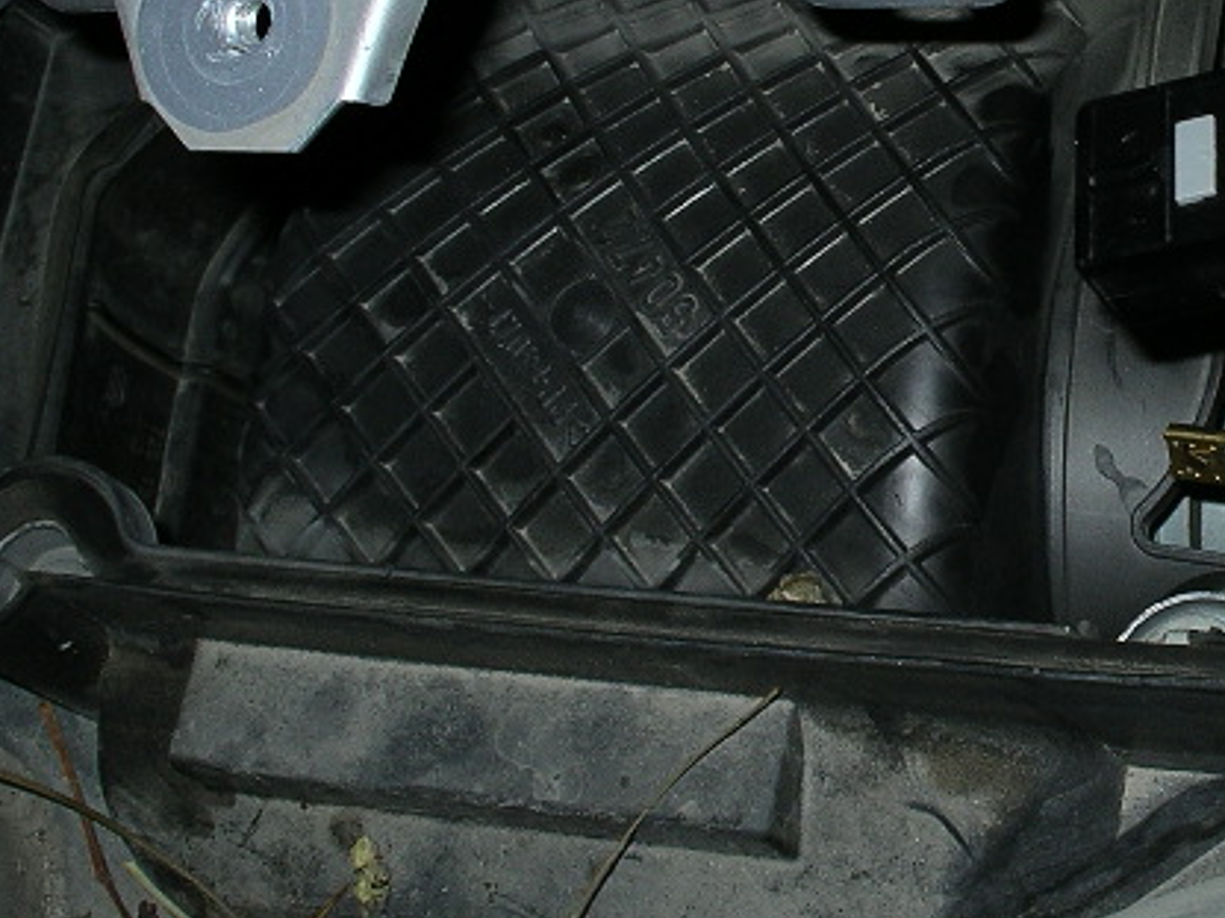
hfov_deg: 20.9
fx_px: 3220
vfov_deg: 16.2
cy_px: 280
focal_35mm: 91
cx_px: 1204
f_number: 4.3
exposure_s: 1/1000
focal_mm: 7.8
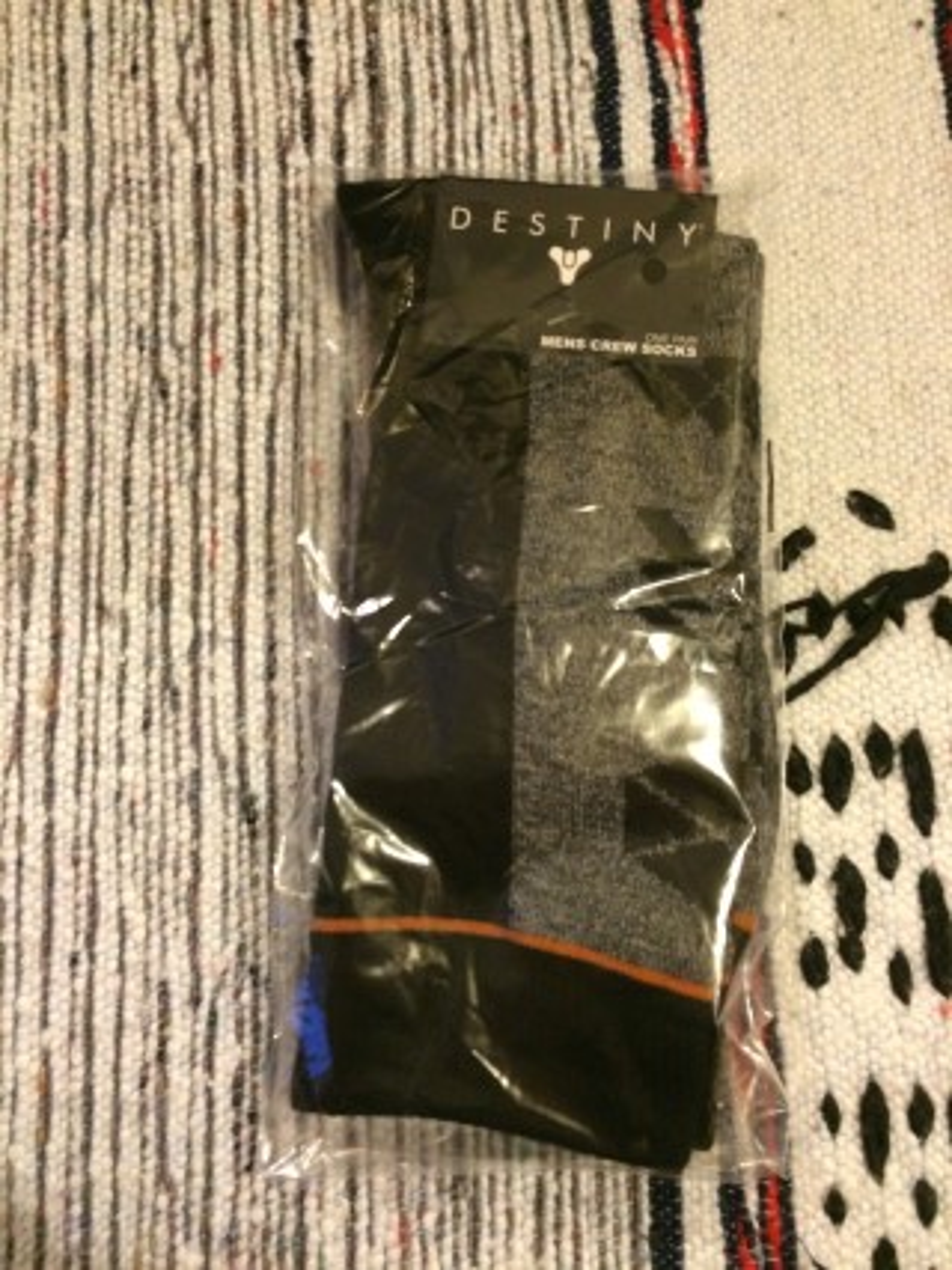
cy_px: 635
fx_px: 1064
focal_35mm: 29
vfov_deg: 61.7
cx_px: 476
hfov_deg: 48.2
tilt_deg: -80.9
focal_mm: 4.15
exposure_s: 1/17
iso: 400
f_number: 2.2
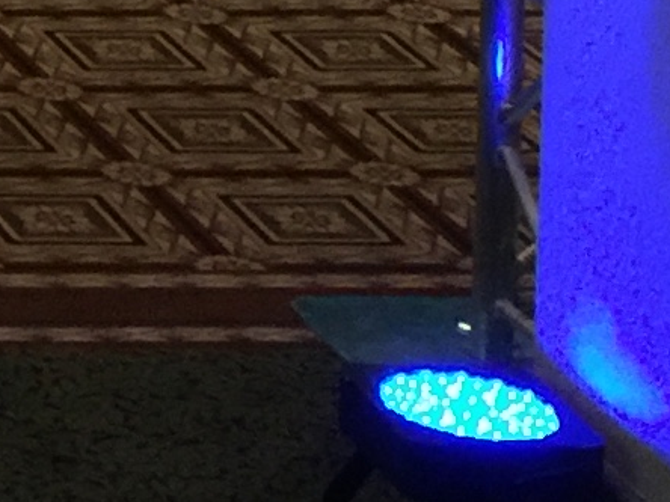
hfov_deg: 7.9
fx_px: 4123
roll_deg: -0.2
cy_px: -1060
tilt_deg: -4.9
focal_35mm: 213
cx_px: -1373
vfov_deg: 6.3
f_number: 2.2
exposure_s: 1/4
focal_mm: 4.15
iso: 64
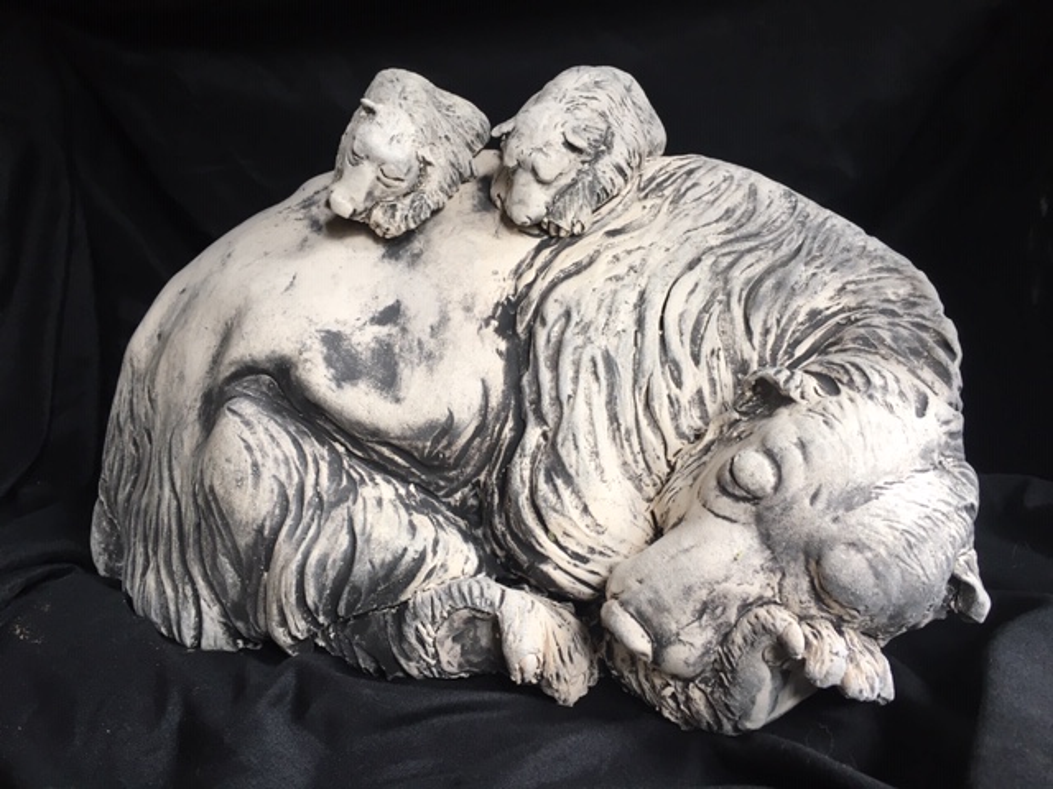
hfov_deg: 61.7
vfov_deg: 48.2
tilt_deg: -22.7
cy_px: 394
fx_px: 882
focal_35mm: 29
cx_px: 526
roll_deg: +1.5
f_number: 2.2
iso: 25
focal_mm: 4.15
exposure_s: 1/40
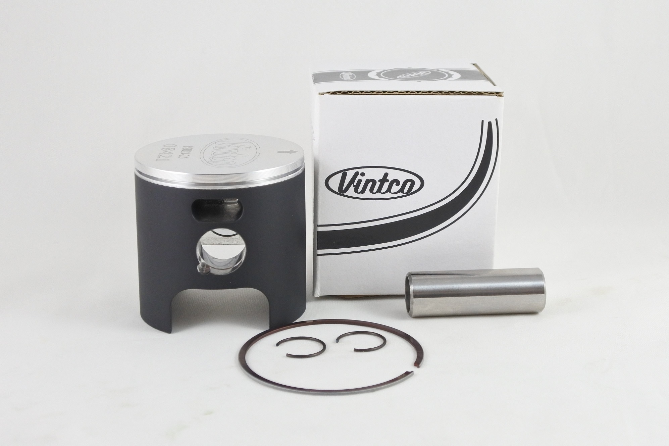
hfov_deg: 41.9
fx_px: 873
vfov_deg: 28.6
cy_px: 223
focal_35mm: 47
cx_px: 334
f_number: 4.5
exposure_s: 1/125
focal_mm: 17.6
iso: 640
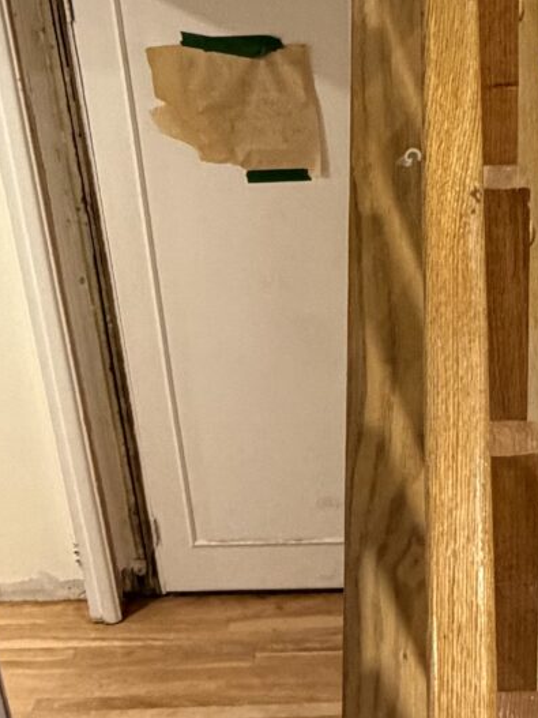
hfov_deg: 21.0
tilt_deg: -30.5
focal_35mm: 68
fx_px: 1410
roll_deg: -0.8
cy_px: 347
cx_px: 511
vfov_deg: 28.6
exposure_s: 1/60
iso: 400
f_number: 2.2
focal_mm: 2.22
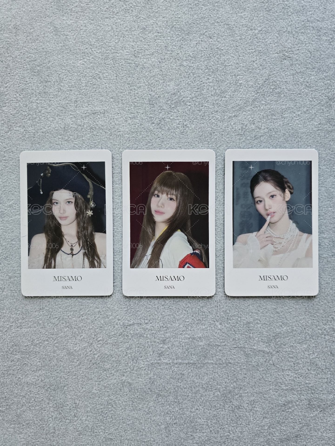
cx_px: 168
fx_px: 297
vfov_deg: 73.9
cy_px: 223
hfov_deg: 58.9
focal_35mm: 23
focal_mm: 6.3
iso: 160
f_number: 1.7
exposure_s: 1/120
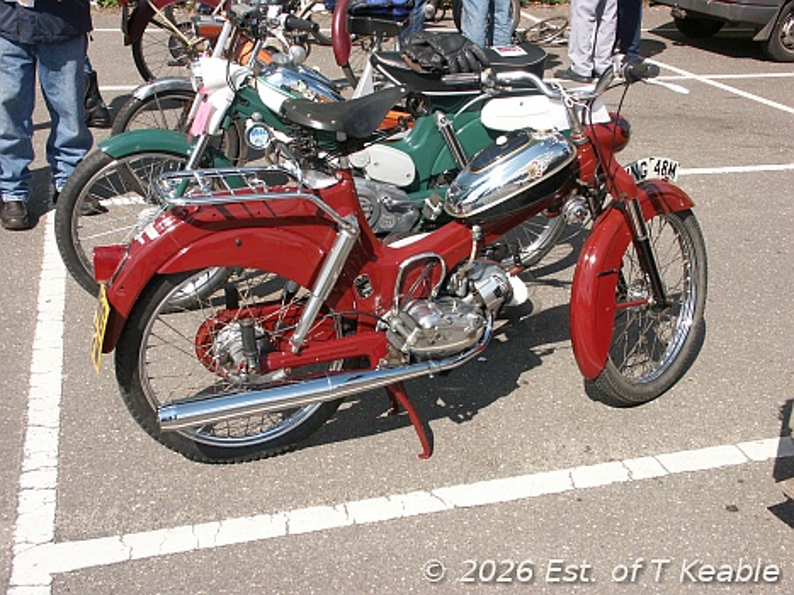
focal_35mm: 42
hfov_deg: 44.8
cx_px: 397
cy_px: 298
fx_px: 963
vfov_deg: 34.3
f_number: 5.6
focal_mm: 10.84
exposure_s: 1/350
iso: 100
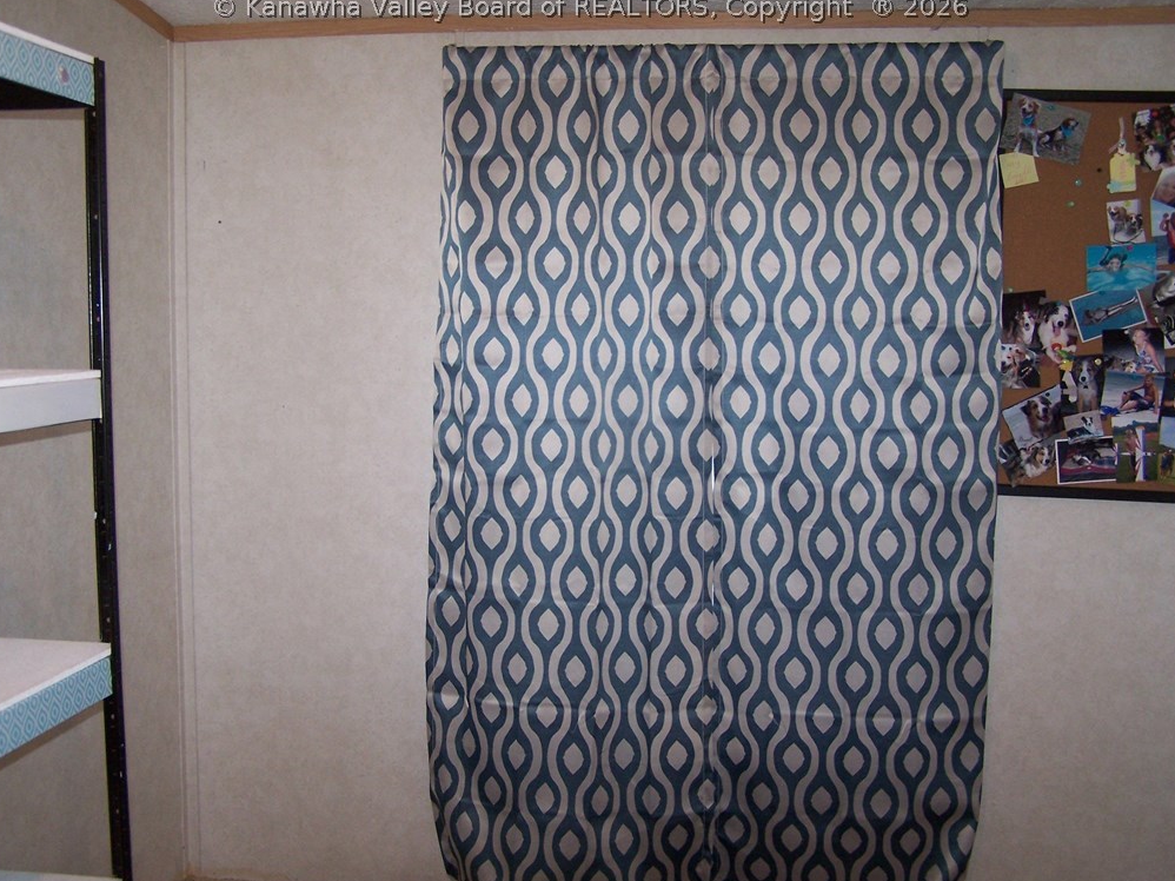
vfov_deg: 36.8
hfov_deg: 47.9
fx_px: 1323
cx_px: 590
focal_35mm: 39
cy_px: 437
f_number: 2.8
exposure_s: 1/60
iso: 140
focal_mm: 6.3
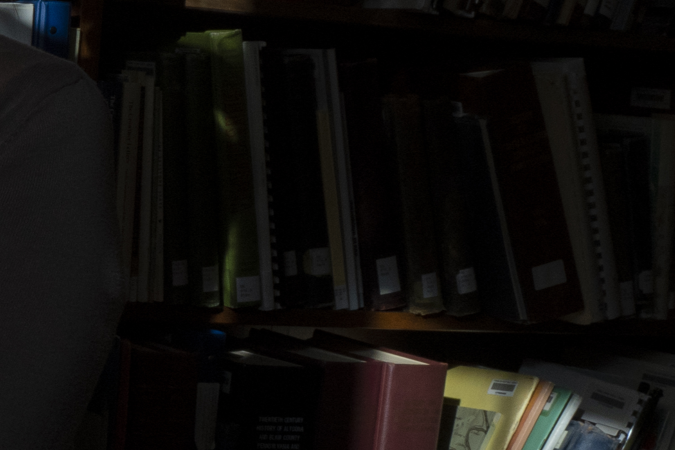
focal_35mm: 112
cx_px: -278
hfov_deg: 16.9
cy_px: 201
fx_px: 2100
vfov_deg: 12.2
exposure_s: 1/250
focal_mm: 28
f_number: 18
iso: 640
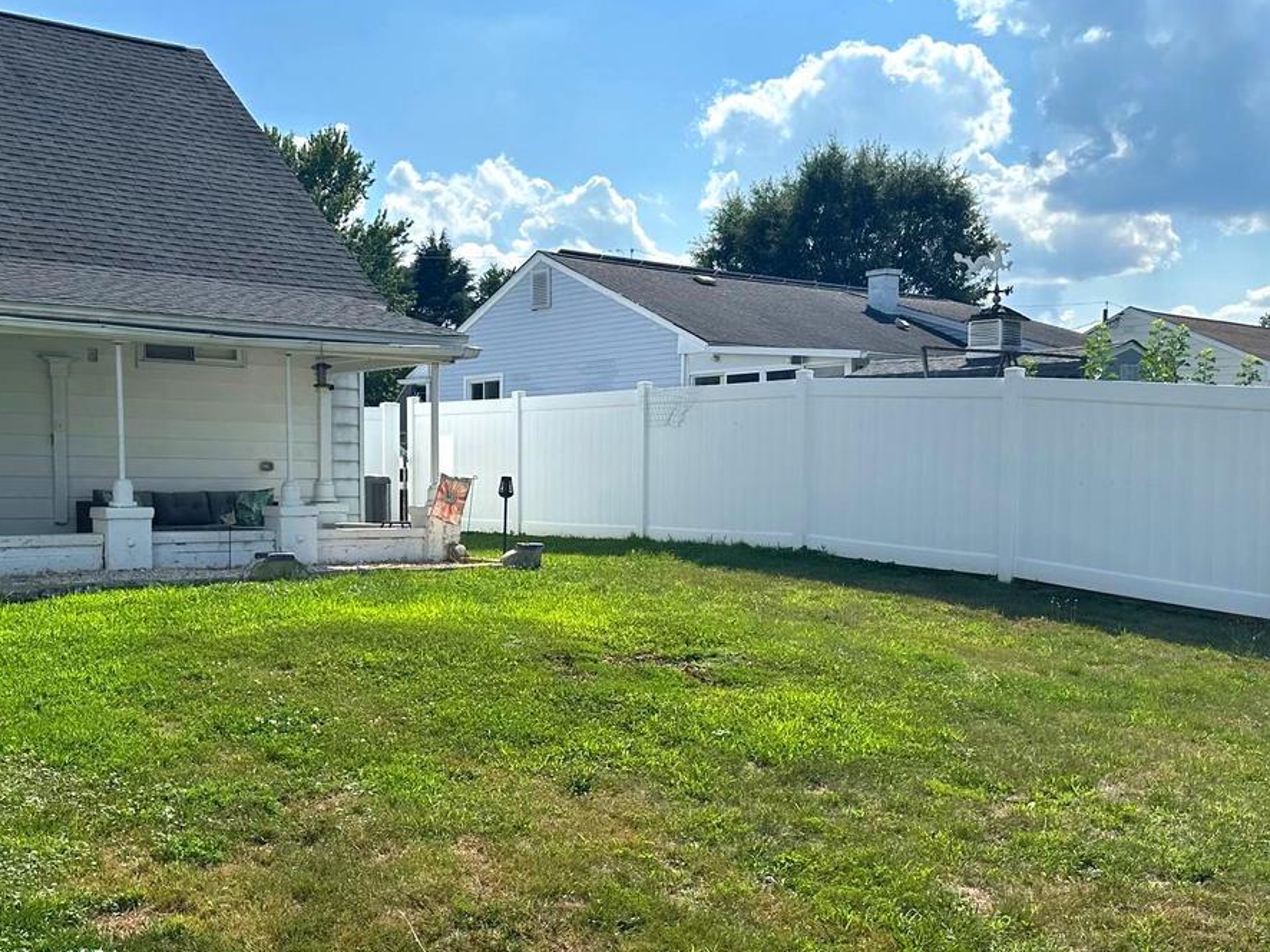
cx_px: 517
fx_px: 1431
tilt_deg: -2.9
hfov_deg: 47.6
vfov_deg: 36.7
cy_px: 574
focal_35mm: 39
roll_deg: +0.1
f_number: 1.78
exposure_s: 1/6211
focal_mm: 6.86
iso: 80
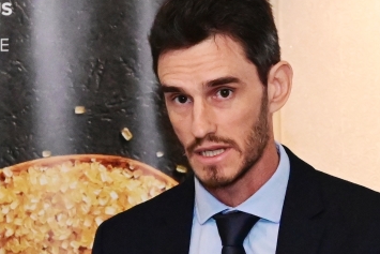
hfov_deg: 11.5
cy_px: 256
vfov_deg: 7.6
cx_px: 111
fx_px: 1890
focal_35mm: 179
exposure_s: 1/160
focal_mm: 62
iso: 10000
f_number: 9
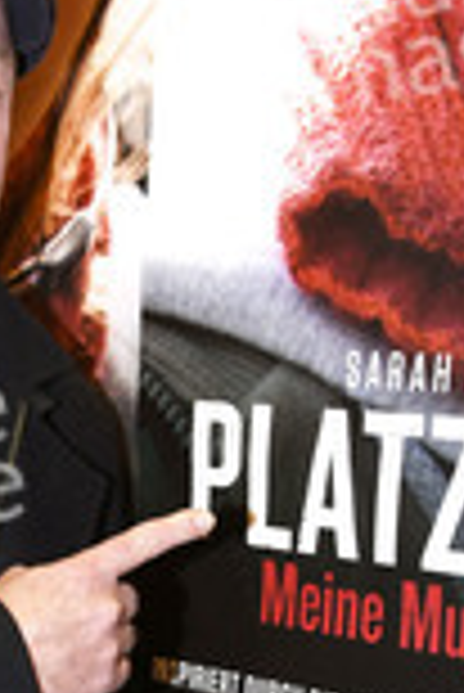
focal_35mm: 70
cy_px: 720
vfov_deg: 26.9
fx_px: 1350
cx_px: -77
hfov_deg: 18.6
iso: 800
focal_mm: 27
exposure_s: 1/60
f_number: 6.3
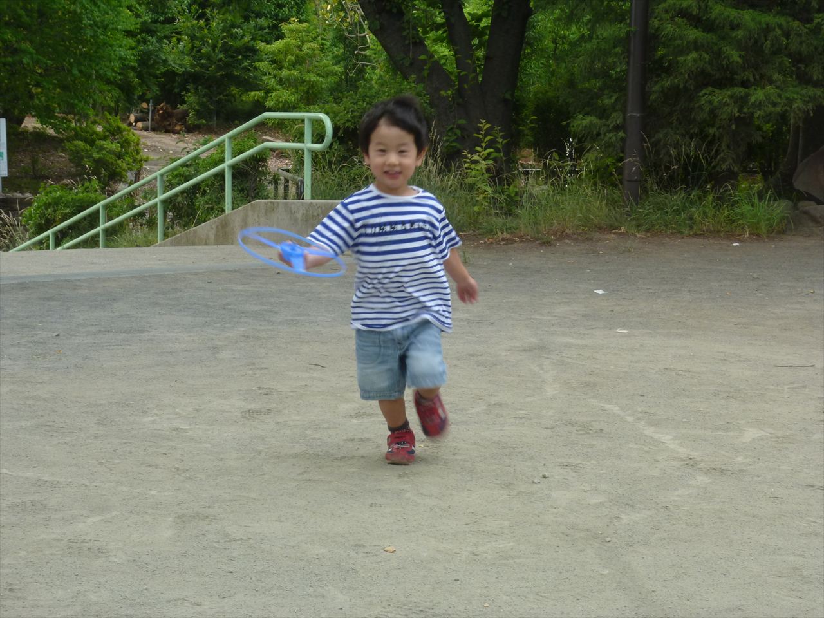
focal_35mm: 75
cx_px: 412
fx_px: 1785
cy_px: 309
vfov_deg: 19.6
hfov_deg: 26.0
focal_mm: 13.3
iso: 125
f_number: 5.3
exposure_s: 1/60
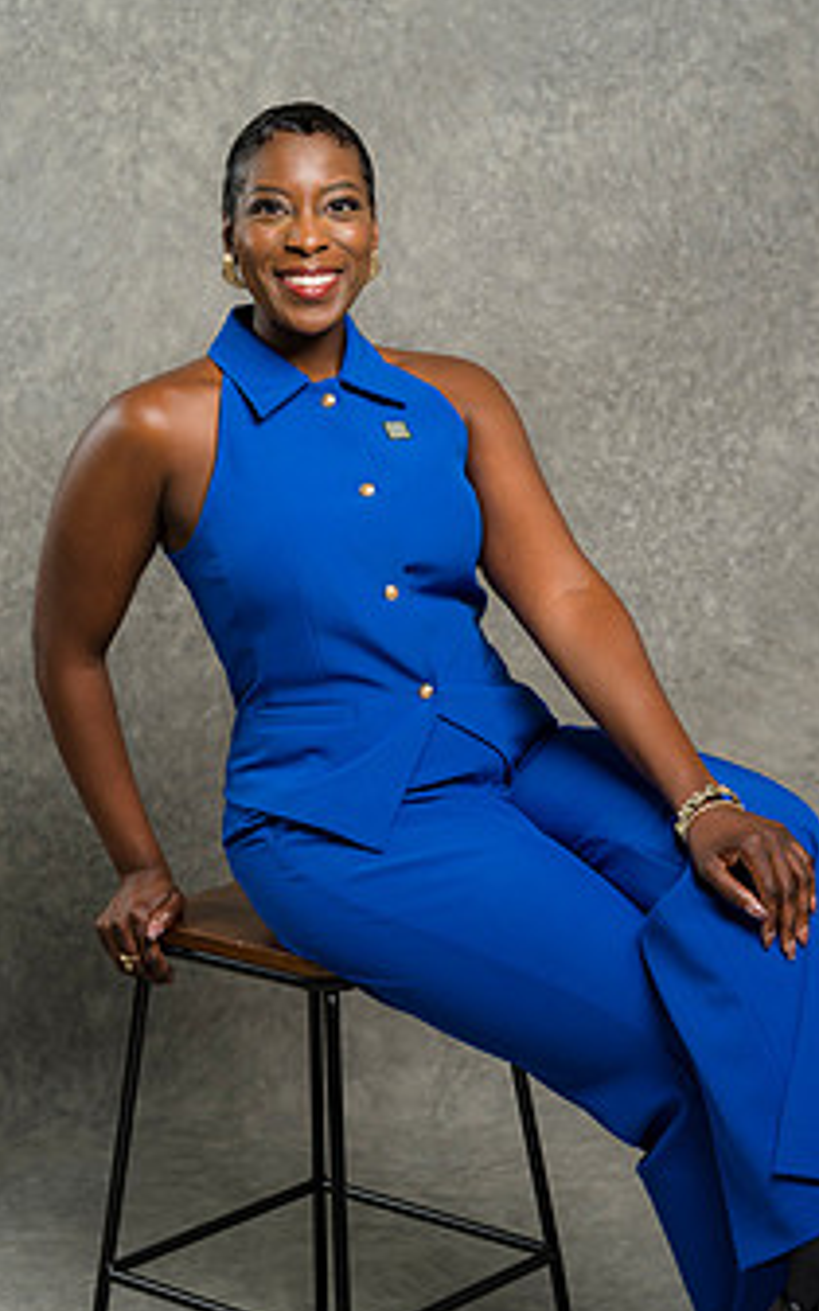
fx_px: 2678
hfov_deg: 17.4
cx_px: 382
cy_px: 745
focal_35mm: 75
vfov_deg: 27.5
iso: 125
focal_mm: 55
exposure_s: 1/160
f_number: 4
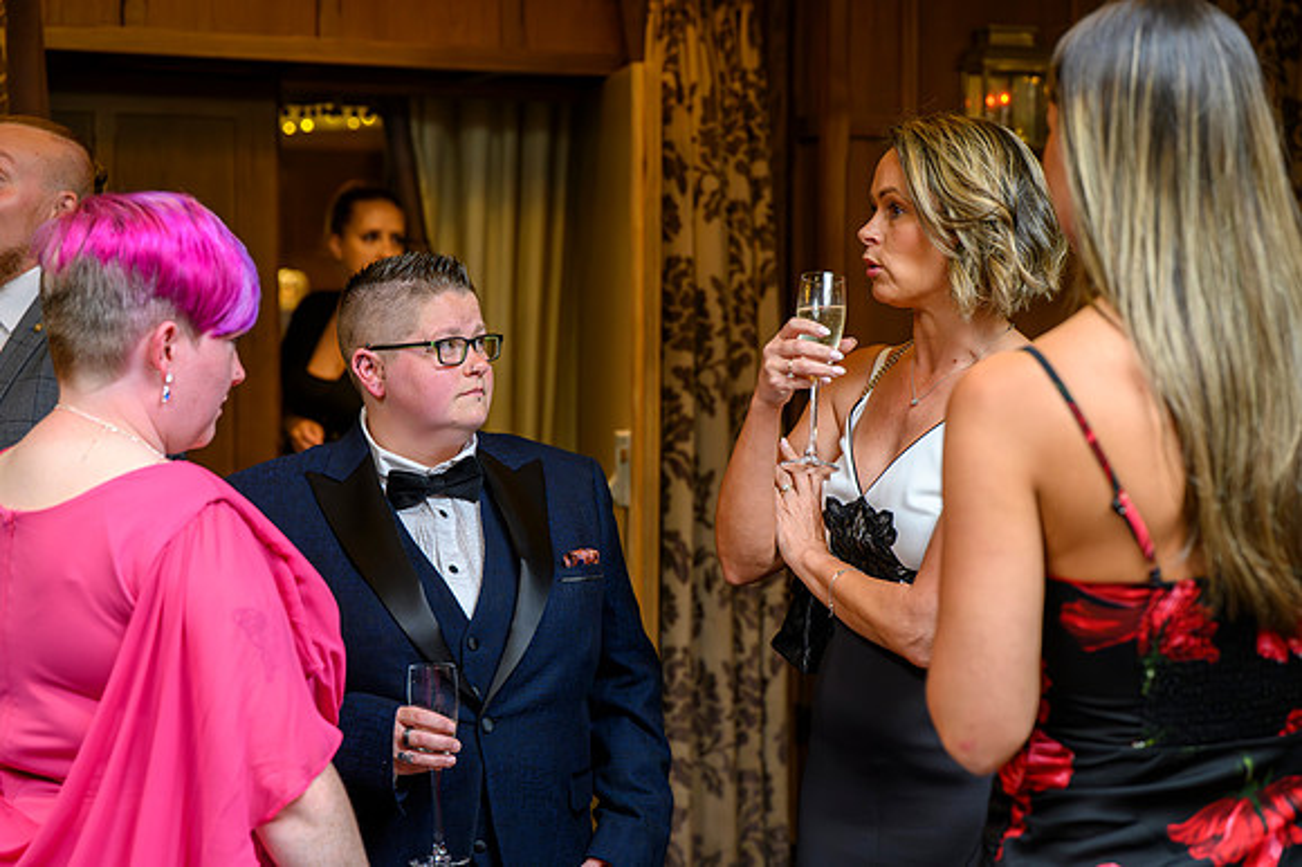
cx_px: 651
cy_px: 434
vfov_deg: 19.4
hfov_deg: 28.9
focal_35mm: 70
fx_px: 2530
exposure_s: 1/200
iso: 2500
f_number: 4
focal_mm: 70
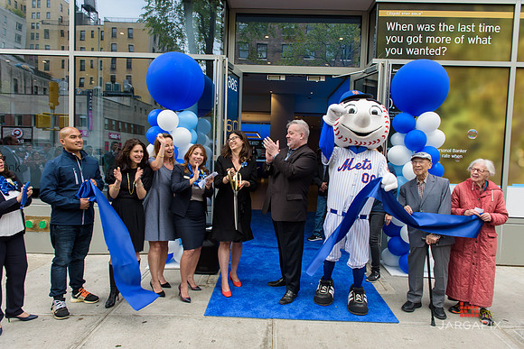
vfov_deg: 53.2
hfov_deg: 73.7
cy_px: 174
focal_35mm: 24
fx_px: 349
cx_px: 262
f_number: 5
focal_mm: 24
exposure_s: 1/250
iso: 200
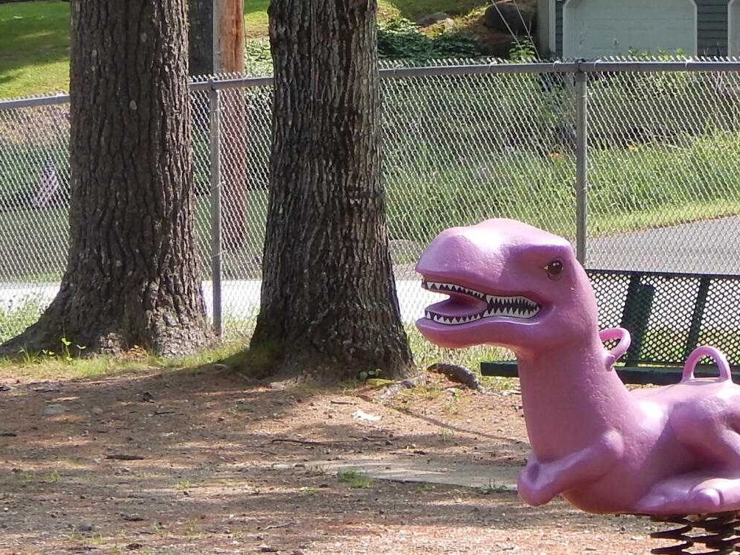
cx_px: 625
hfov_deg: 7.0
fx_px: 6007
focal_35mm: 281
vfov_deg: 5.3
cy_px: -9
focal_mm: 16.6
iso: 125
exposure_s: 1/200
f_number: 4.4
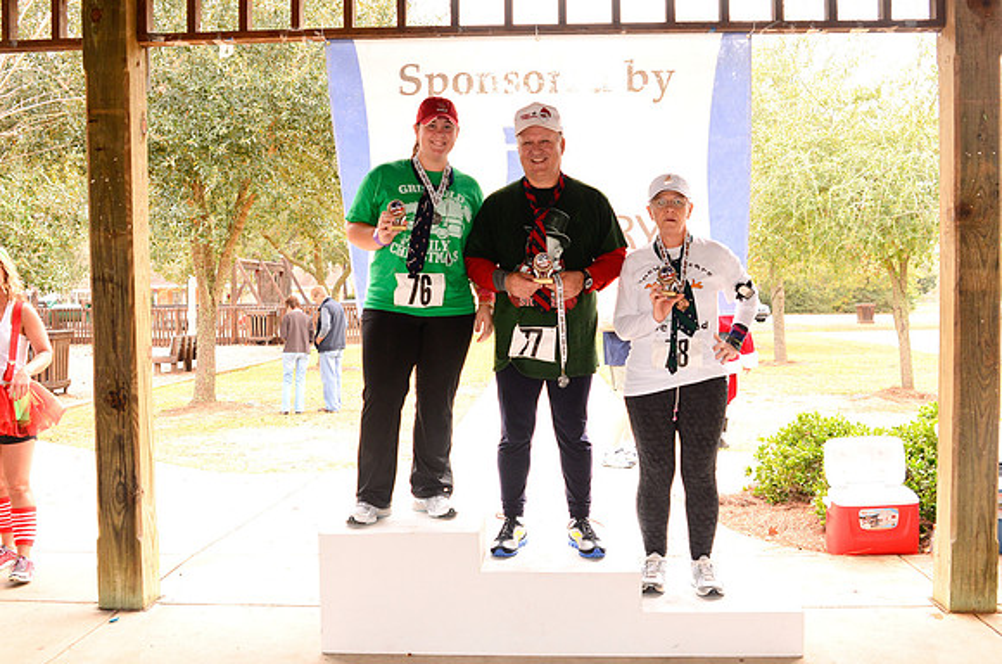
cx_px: 501
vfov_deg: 36.7
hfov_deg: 53.2
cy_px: 332
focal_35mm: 36
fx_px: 1000
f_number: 4
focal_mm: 24
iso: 640
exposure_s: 1/125
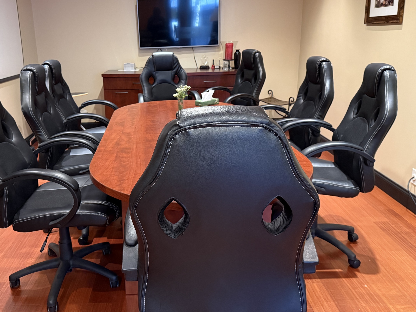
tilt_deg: -15.5
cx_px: 172
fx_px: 385
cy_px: 135
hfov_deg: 56.5
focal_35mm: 32
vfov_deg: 44.1
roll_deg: +1.5
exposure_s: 1/40
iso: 800
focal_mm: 6.76
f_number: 1.78
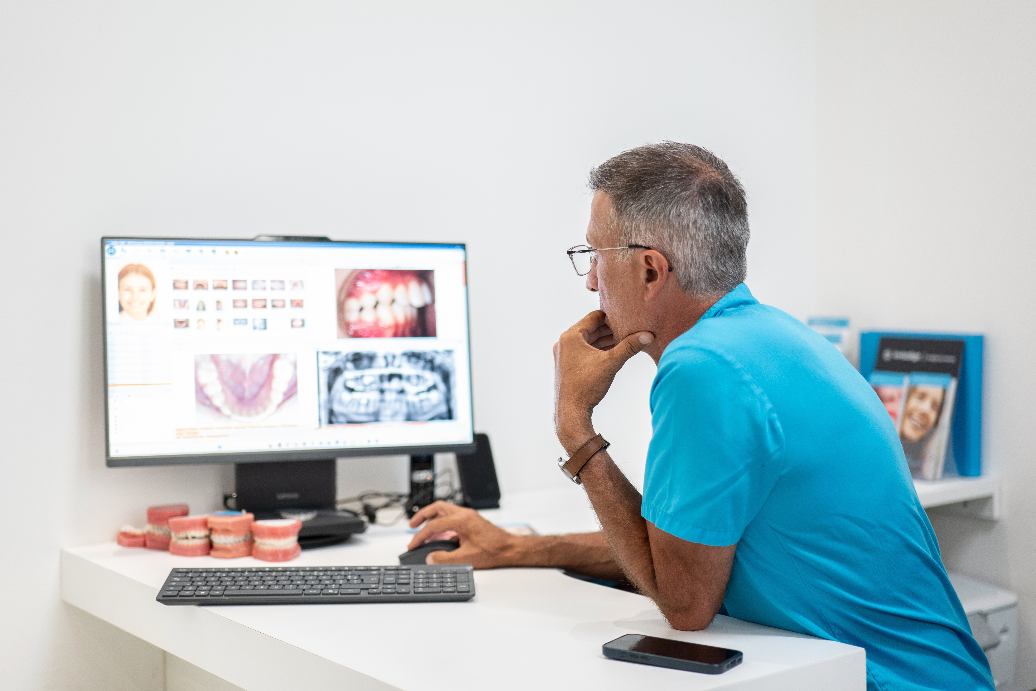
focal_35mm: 50
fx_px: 1439
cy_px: 346
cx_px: 518
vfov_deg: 27.0
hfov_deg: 39.6
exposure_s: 1/200
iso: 1000
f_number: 1.8
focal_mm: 50
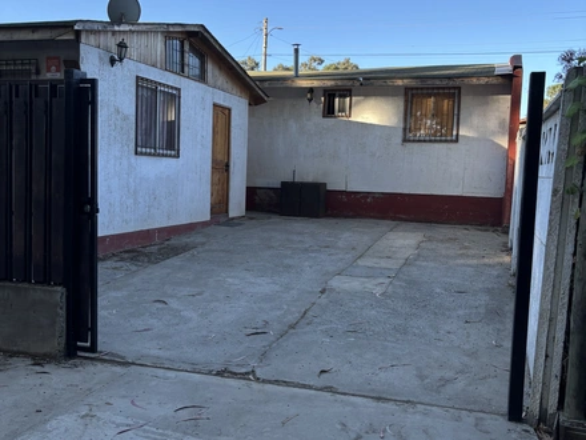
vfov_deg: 53.1
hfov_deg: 67.3
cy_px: 220
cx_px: 293
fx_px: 440
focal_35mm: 26
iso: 50
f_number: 1.6
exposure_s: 1/837
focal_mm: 5.96
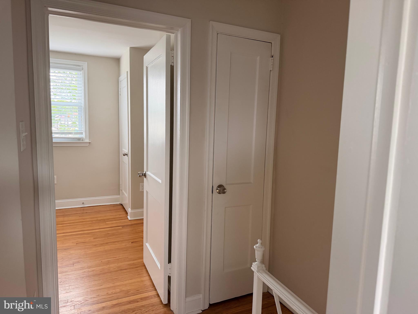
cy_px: 157
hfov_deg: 71.6
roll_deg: -1.3
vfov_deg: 56.8
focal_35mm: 24
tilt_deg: -4.7
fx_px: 290
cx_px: 209
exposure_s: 1/102
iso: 200
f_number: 1.78
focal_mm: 6.76
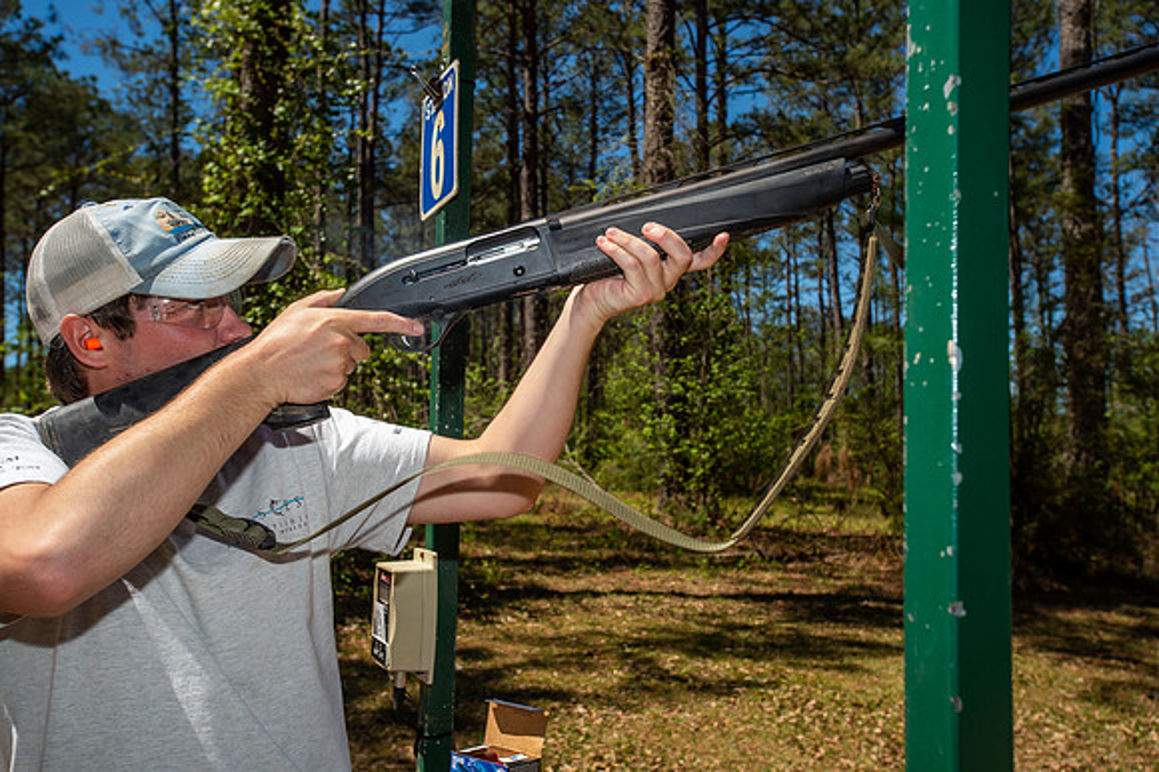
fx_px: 1126
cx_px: 580
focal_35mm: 35
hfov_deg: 54.5
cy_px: 386
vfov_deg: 37.8
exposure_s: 1/250
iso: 110
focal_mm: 35
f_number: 8
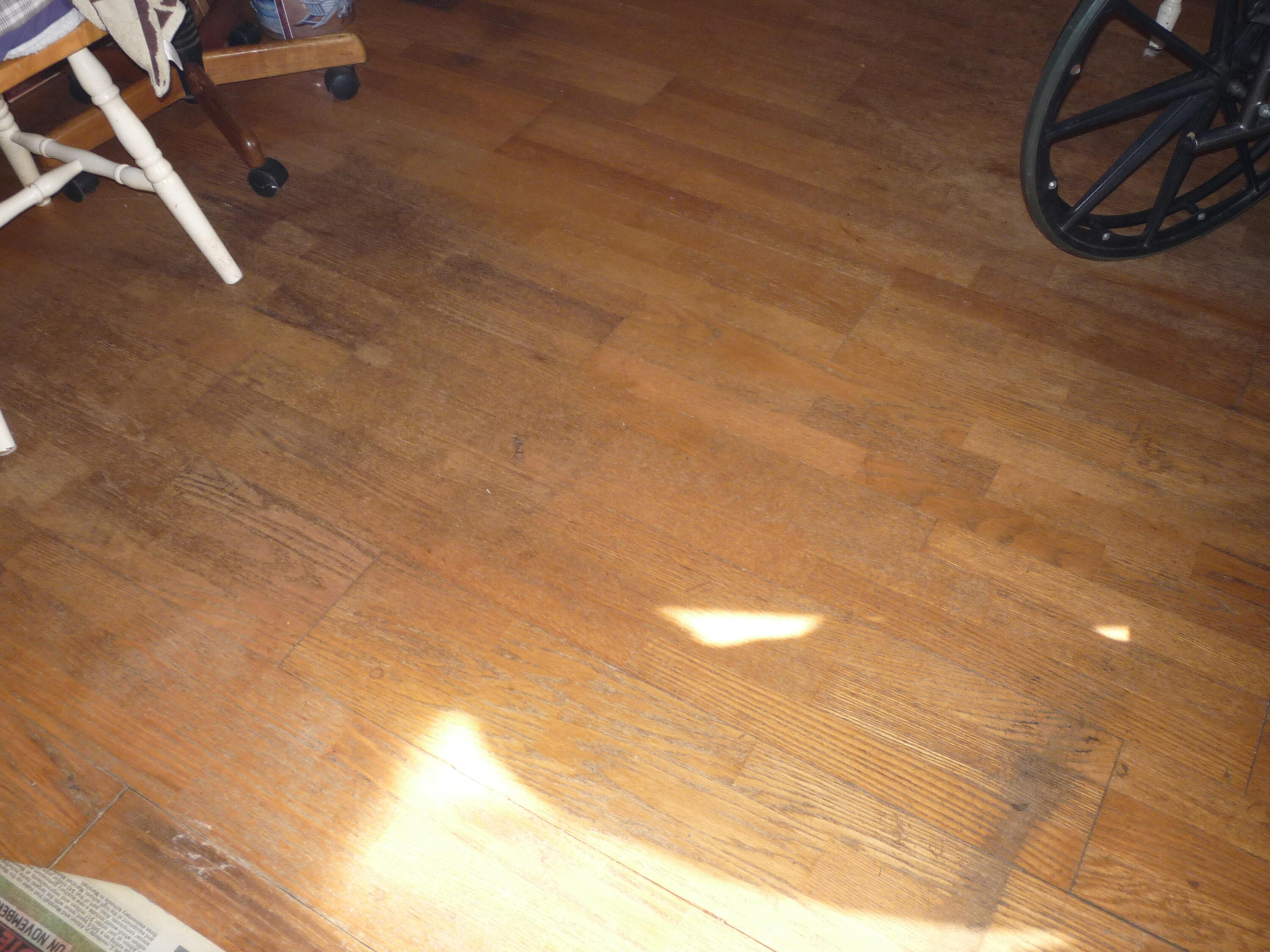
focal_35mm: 32
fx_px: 1174
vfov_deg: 44.2
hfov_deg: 56.8
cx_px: 635
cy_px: 476
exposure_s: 1/30
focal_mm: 5.2
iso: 160
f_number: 3.3
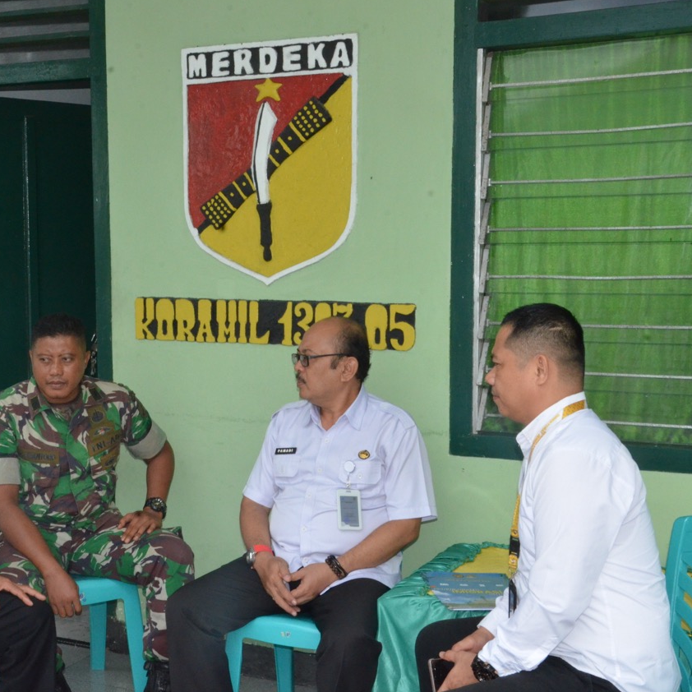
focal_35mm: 58
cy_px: 344
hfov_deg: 29.3
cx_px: 219
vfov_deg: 29.6
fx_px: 1312
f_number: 20
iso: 2500
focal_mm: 30
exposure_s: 1/250
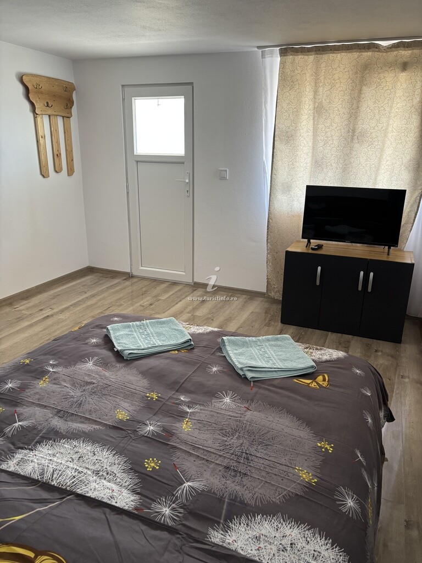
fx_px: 423
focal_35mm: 26
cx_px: 211
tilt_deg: -17.8
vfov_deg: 67.3
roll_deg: -2.5
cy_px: 282
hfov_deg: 53.1
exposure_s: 1/73
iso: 125
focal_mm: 5.96
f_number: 1.6
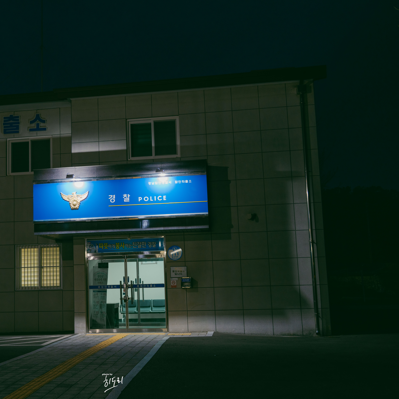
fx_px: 600
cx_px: 113
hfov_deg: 36.2
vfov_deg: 36.8
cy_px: 199
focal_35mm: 46
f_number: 2.8
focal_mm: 36
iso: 500
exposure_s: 1/40
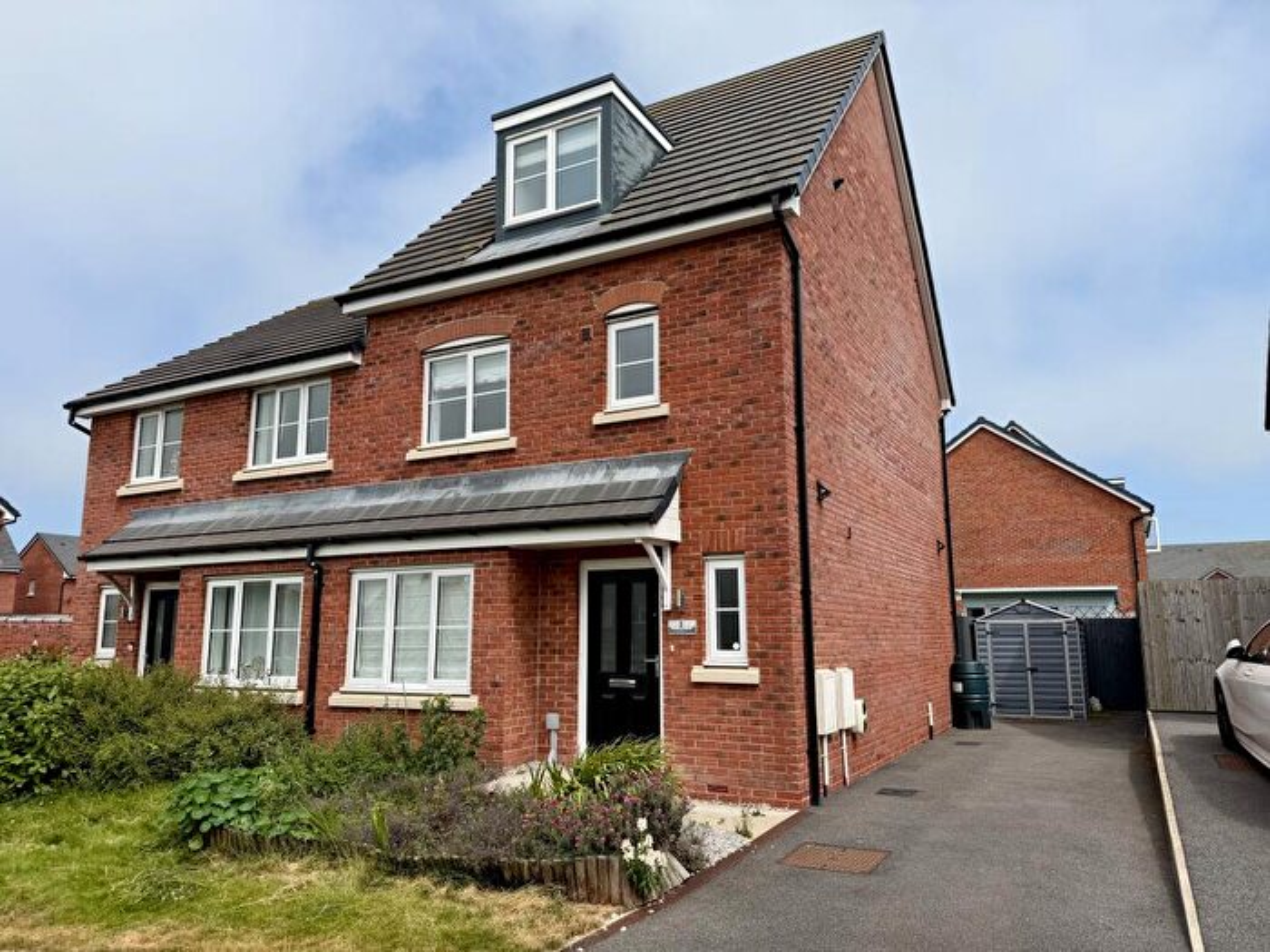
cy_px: 476
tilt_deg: +10.0
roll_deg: +1.4
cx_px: 635
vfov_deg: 56.8
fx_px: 881
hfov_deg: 71.6
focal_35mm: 24
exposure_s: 1/4673
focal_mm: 6.76
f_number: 1.78
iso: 80
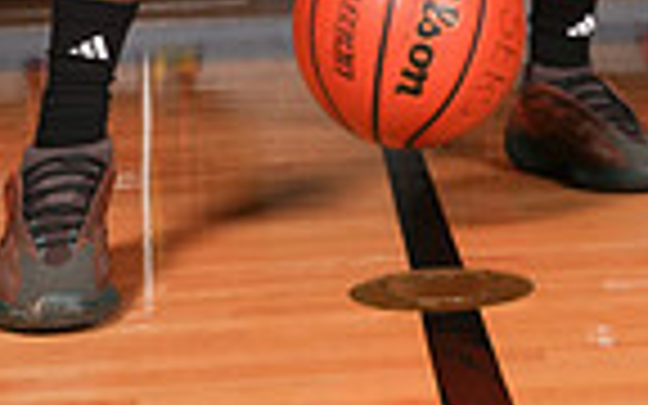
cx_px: 374
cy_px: -562
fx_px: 1907
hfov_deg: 19.3
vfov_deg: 10.5
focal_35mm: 108
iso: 400
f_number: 8
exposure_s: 1/200
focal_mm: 34
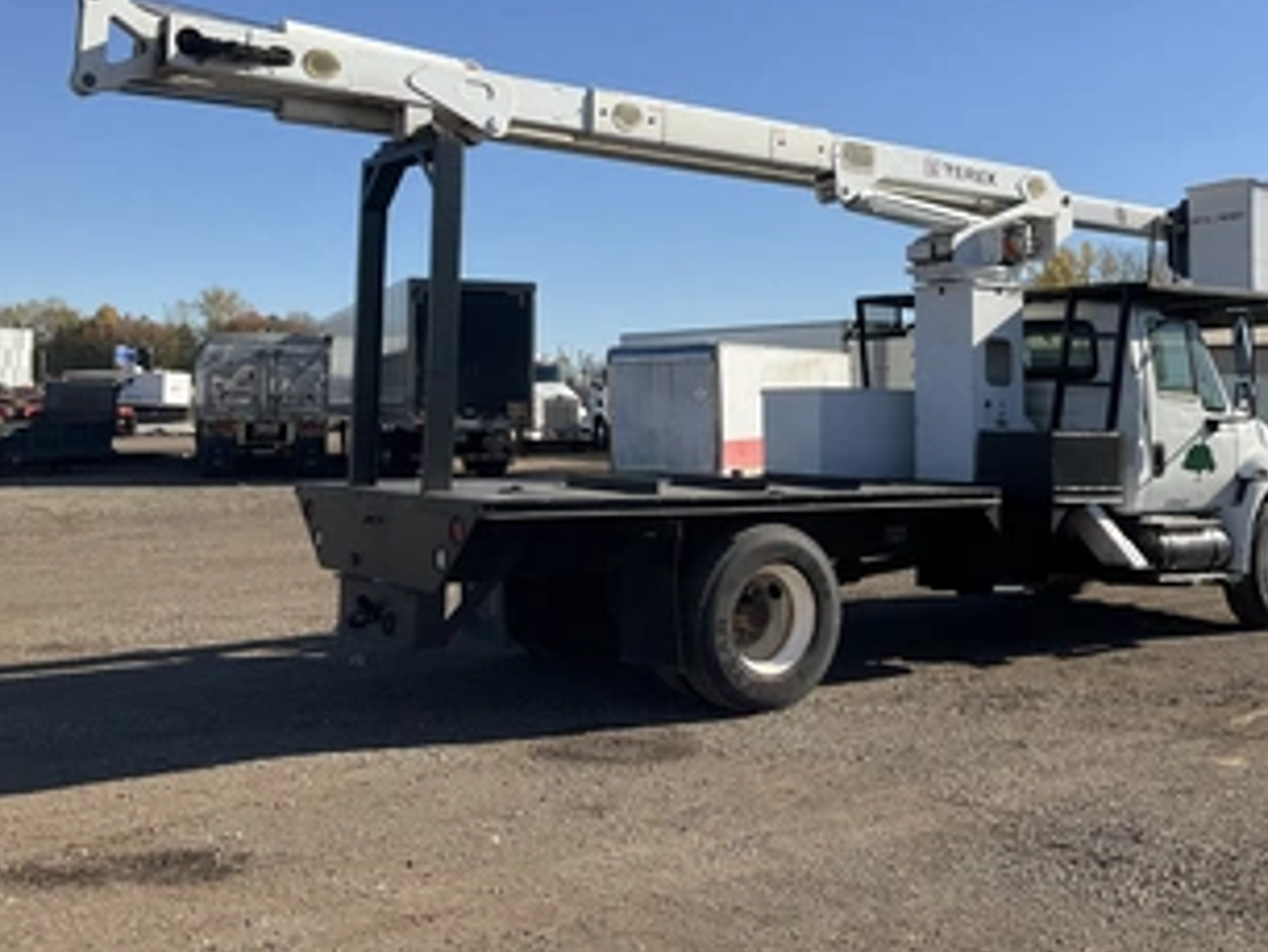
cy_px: 333
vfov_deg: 37.4
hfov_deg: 48.8
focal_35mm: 38
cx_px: 732
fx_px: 1393
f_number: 1.8
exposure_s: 1/2058
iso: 25
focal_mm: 3
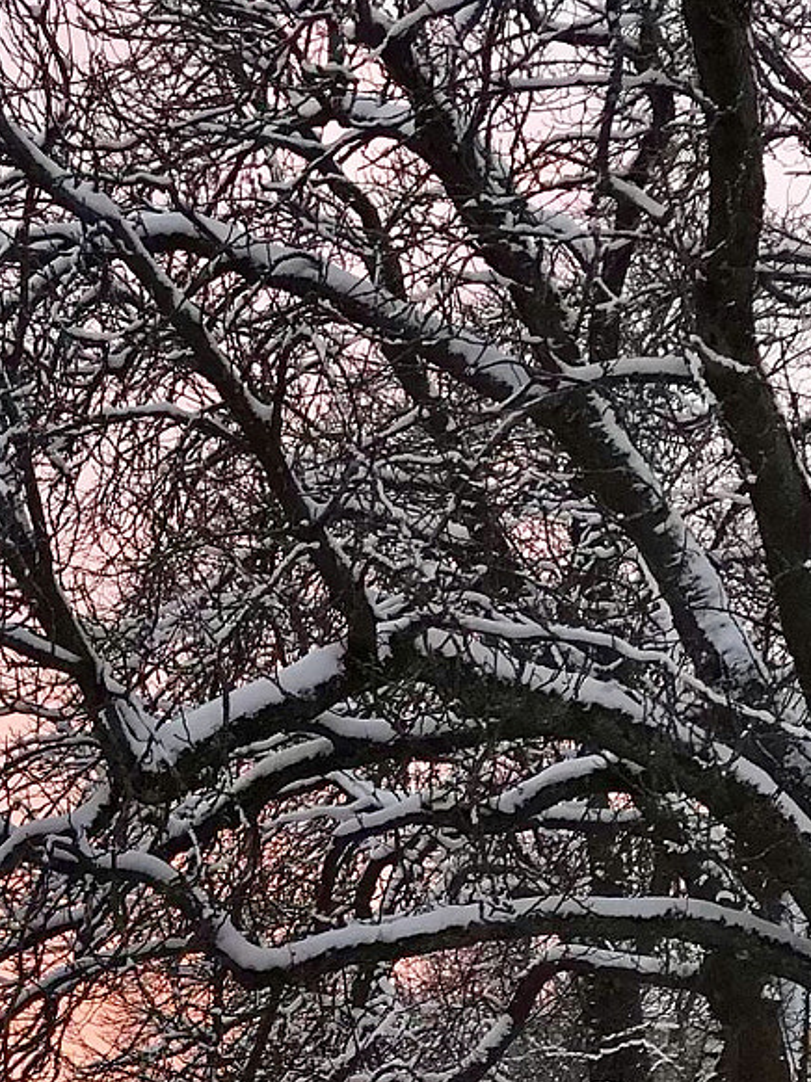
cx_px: -261
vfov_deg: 24.3
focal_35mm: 77
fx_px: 2407
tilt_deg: +6.5
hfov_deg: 17.8
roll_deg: -2.4
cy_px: 1063
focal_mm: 3.99
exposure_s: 1/50
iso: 32
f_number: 1.8
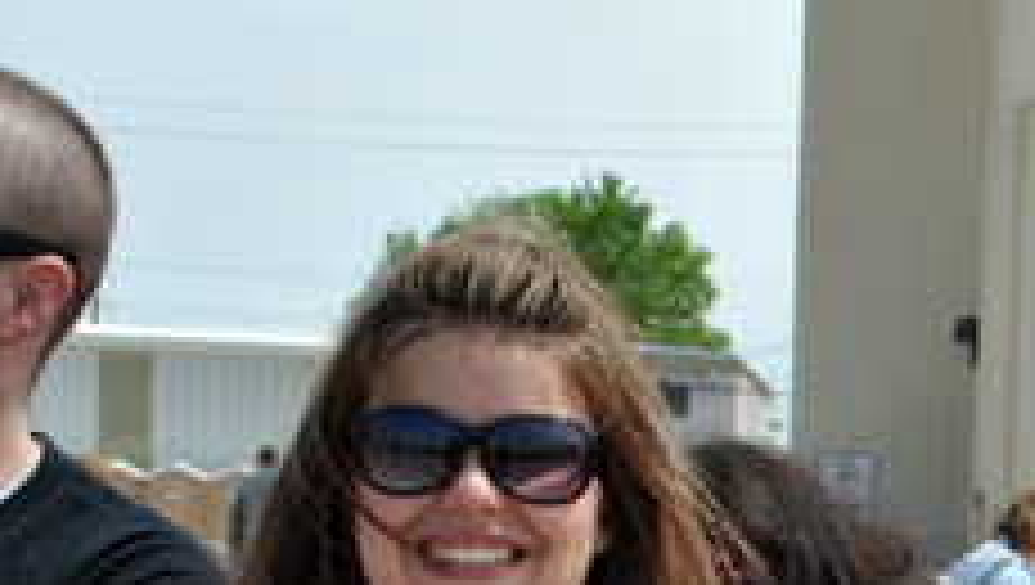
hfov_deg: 13.3
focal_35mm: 153
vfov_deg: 7.7
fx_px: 4204
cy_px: 1134
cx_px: 1503
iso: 100
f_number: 9
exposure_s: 1/320
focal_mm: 28
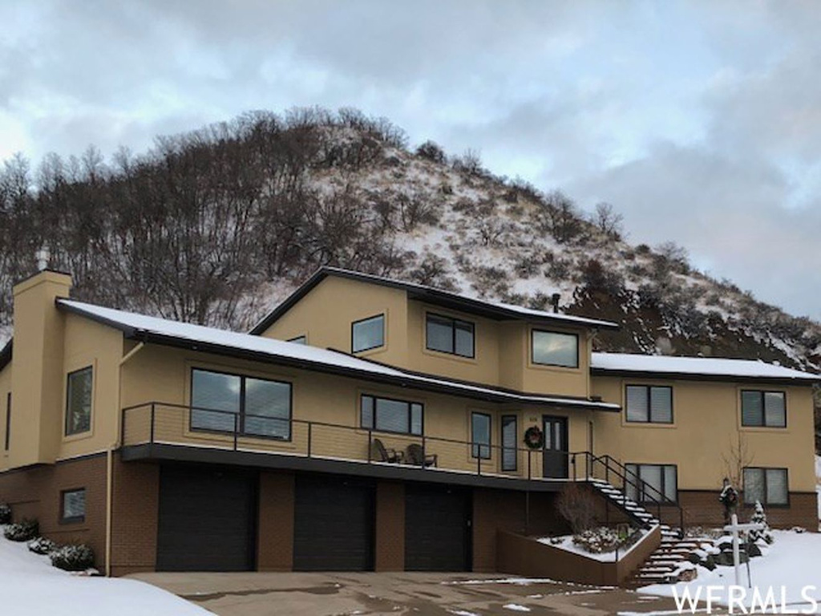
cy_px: 308
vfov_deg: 49.7
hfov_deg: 63.4
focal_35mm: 28
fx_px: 664
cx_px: 410
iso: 64
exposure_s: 1/120
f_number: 1.8
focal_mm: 3.99
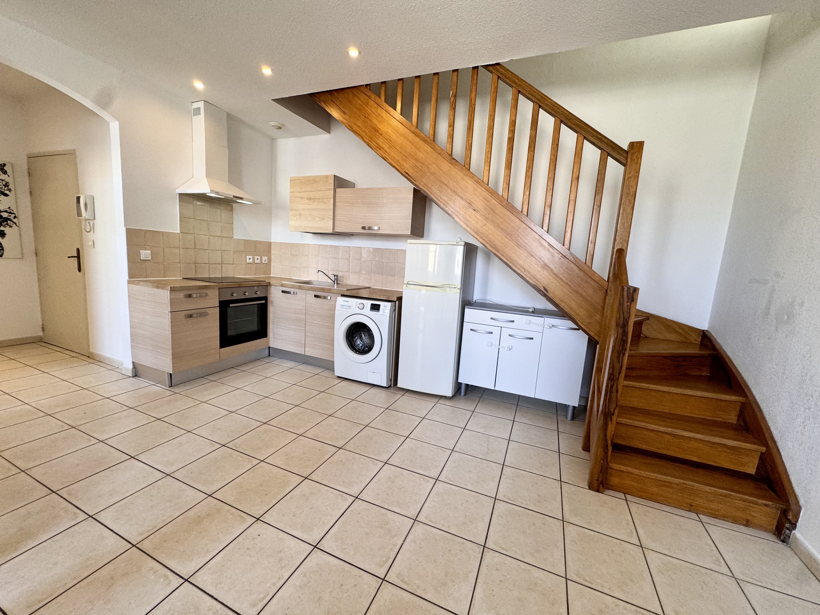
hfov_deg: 102.1
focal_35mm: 14
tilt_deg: -9.9
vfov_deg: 85.7
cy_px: 308
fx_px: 332
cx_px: 410
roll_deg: -3.1
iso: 125
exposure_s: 1/100
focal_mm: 2.22
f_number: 2.2
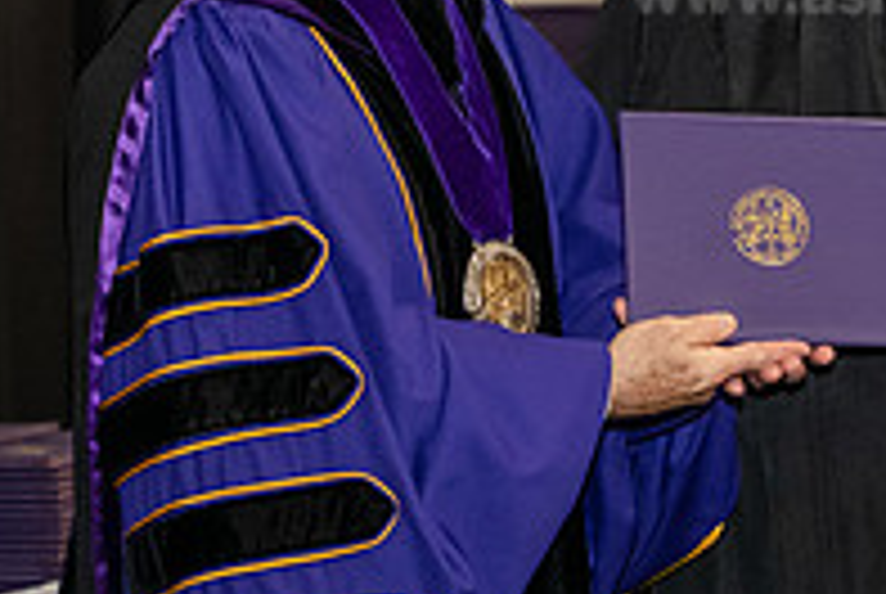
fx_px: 5077
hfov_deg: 10.0
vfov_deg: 6.7
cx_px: 427
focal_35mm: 206
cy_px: 88
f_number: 5
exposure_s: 1/200
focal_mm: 70
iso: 2500
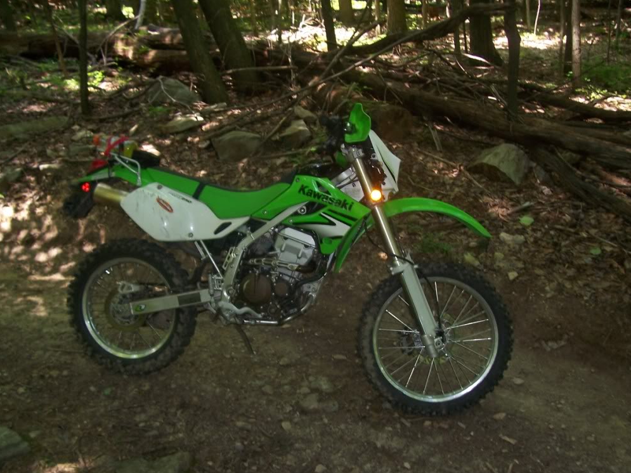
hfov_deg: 52.6
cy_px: 243
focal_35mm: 35
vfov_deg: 40.7
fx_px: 638
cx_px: 322
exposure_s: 1/60
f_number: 2.7
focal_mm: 5.6
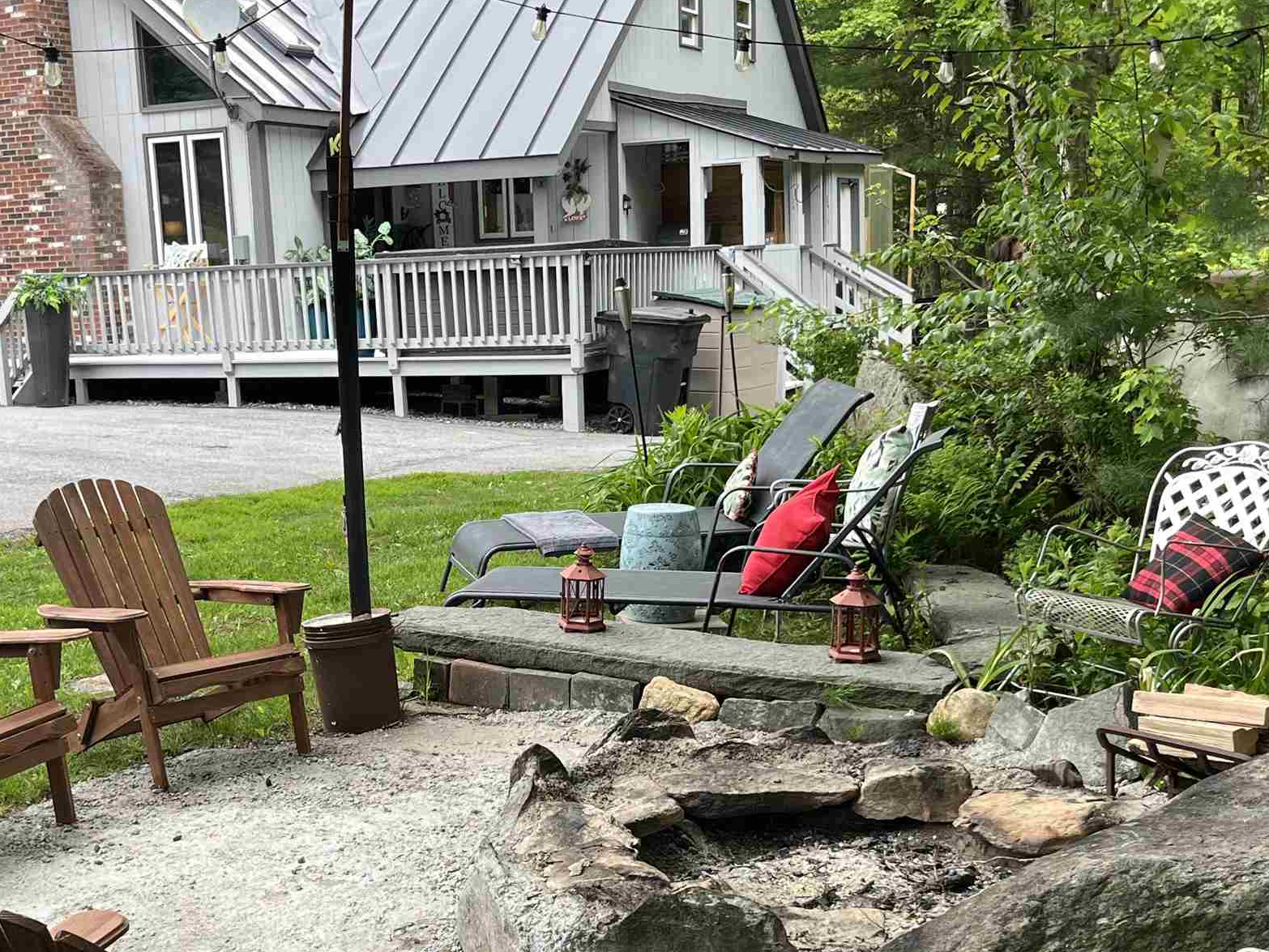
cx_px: 518
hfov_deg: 37.4
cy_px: 623
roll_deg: +2.4
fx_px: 1870
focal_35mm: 51
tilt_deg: -11.1
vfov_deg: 28.4
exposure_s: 1/461
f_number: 1.6
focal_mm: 5.1
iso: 50
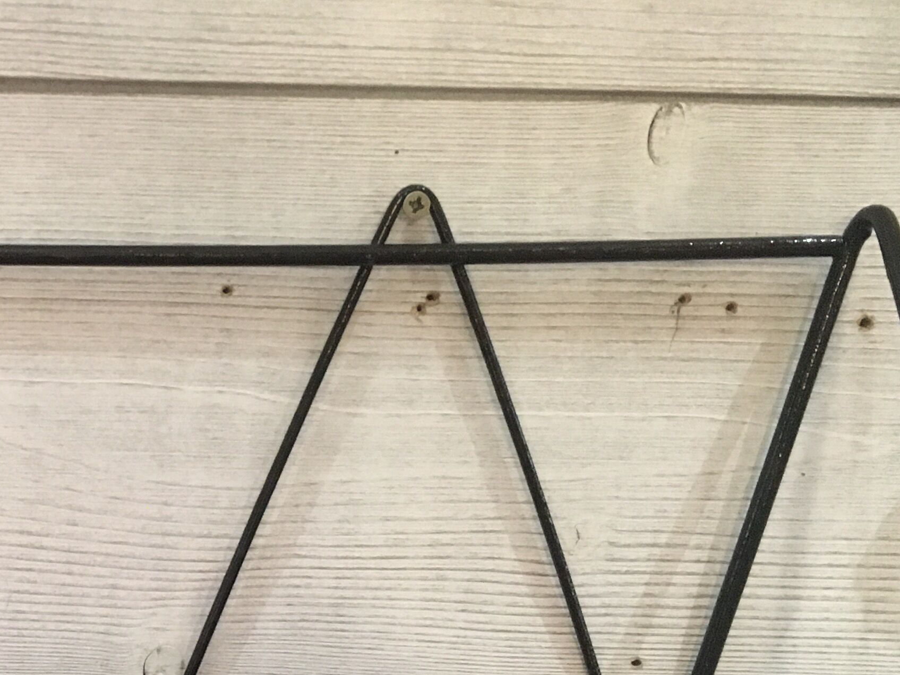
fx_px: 1794
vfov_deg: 20.6
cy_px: 683
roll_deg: -1.9
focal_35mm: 69
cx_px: 59
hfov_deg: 27.0
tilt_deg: -8.6
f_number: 2.2
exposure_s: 1/17
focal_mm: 4.15
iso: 250
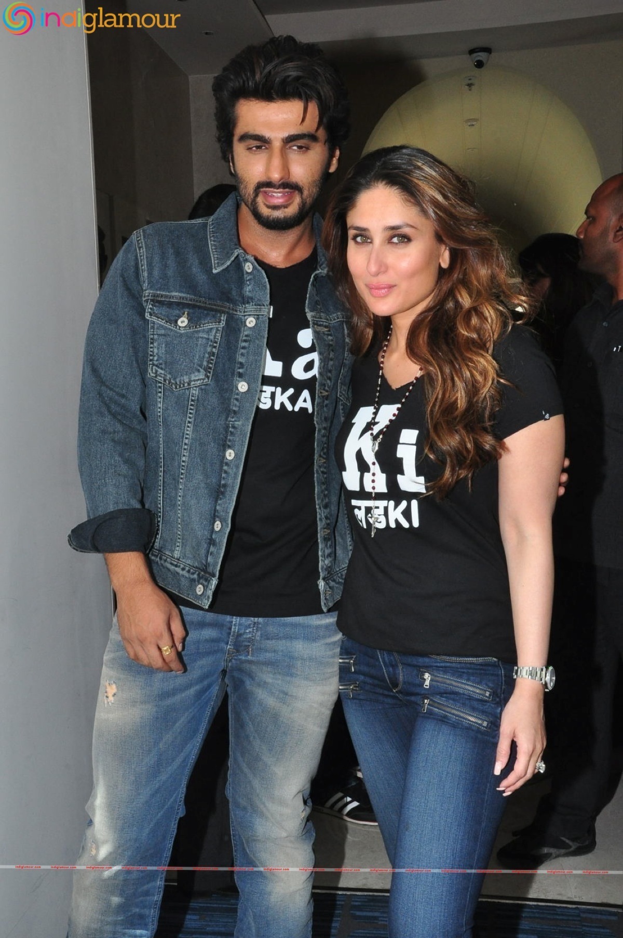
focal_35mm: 39
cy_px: 469
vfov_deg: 49.6
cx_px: 312
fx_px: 1015
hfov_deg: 34.1
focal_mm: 26
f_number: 20
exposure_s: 1/125
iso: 800
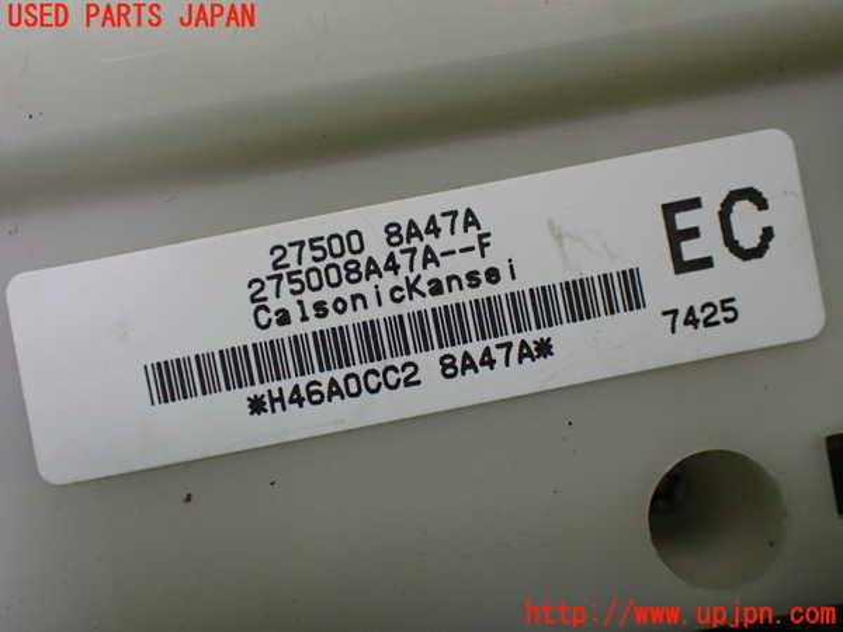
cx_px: 422
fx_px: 1072
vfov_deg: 32.9
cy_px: 316
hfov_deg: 42.9
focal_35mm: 44
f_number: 2.9
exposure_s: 1/160
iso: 400
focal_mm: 7.84
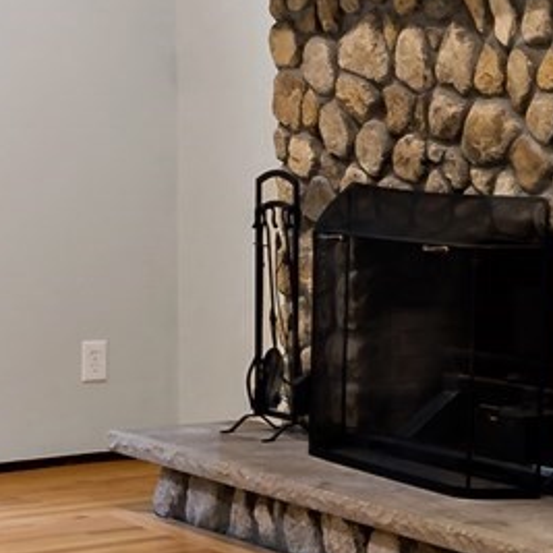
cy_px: 35
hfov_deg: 13.9
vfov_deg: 13.9
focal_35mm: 124
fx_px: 2241
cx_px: 507
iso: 100
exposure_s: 1/1.25
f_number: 22
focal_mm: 19
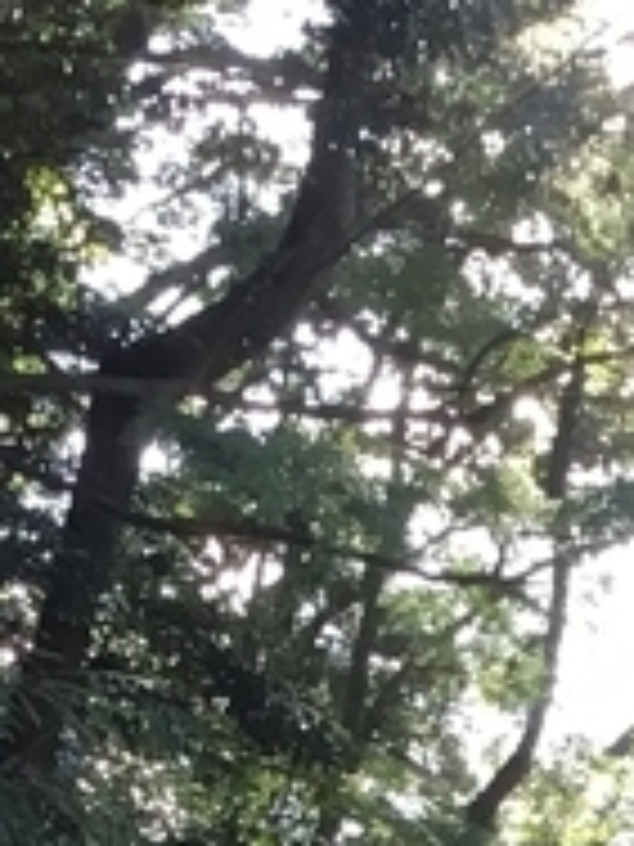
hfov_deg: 8.8
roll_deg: +2.2
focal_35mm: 169
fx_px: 4127
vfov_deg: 10.6
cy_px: 1773
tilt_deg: -4.7
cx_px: 409
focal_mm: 3.3
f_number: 2.4
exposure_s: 1/40
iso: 25
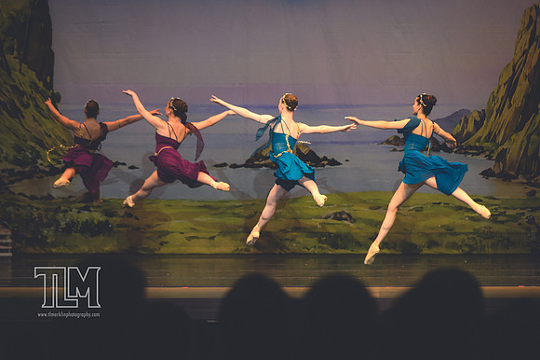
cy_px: 219
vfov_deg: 7.3
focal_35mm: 187
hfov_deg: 11.0
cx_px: 281
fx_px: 2799
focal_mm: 100
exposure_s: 1/500
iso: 1800
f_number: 2.8
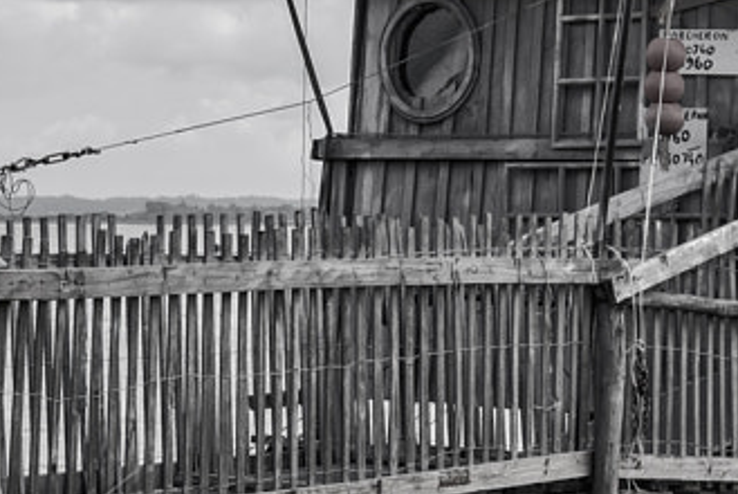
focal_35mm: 214
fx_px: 4391
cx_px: 325
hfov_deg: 9.6
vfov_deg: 6.4
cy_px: 436
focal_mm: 44
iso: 100
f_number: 7.1
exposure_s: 1/400
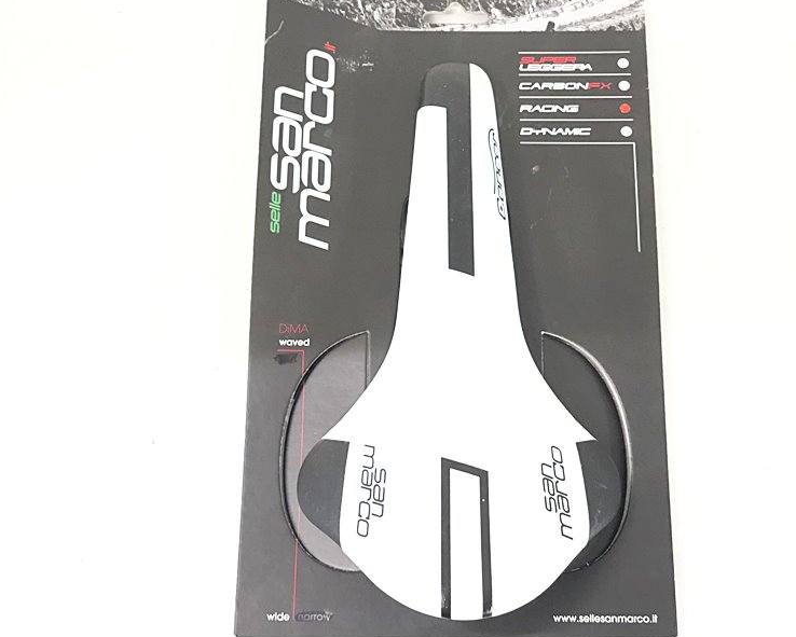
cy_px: 319
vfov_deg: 27.6
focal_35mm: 55
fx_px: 1296
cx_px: 426
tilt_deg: -72.0
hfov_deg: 34.1
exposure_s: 1/25
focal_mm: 6
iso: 125
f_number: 2.4
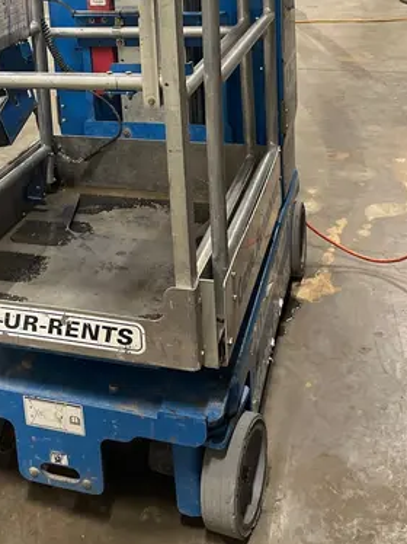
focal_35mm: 51
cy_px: 50
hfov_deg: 27.9
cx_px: 78
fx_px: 800
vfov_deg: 35.2
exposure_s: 1/60
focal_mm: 5.1
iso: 160
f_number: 1.6
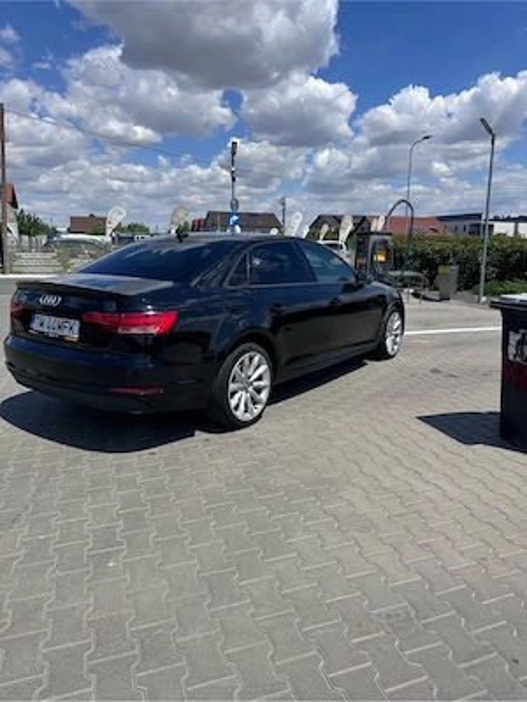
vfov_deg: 71.6
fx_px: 487
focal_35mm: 24
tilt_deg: -10.3
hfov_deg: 56.8
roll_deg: -2.0
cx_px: 264
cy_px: 351
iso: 80
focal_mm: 6.86
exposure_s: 1/7042
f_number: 1.78
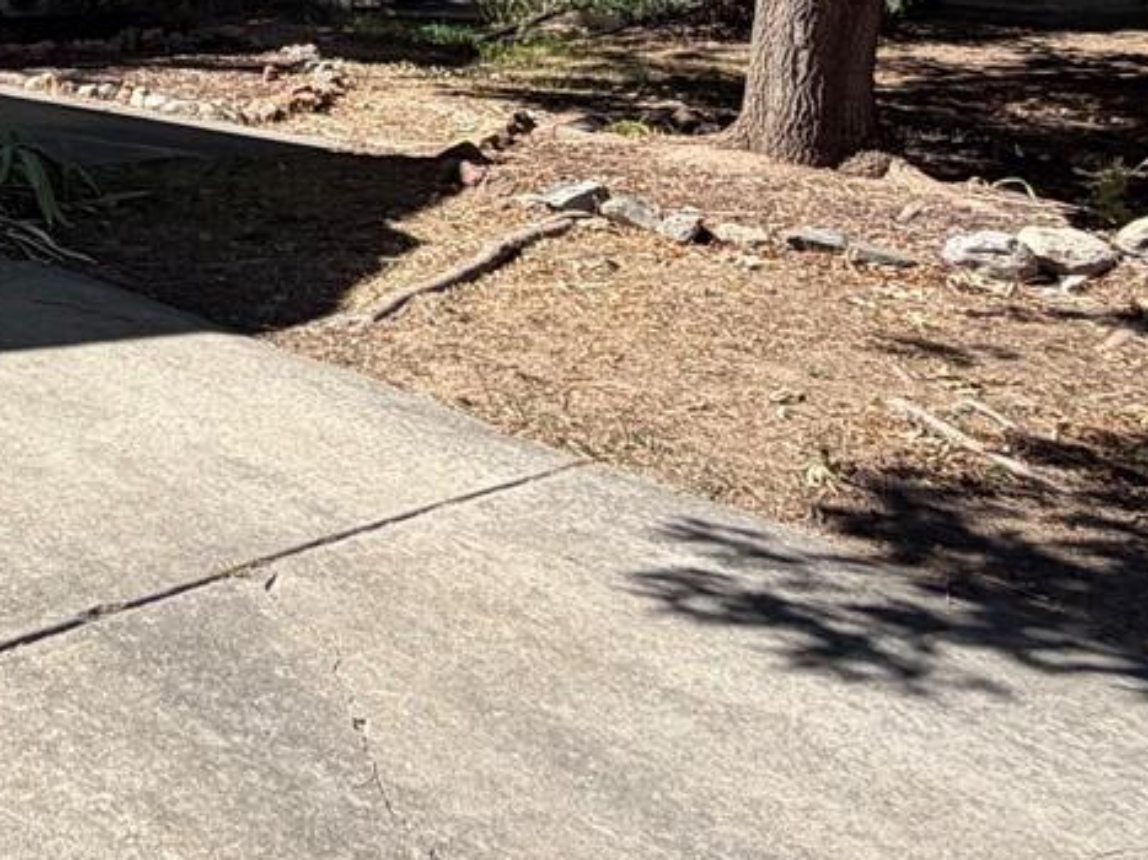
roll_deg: +1.1
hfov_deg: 32.6
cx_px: -234
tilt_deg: -0.3
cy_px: -34
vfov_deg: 28.1
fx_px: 1591
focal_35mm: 48
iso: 32
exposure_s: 1/770
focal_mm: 2.22
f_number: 2.2
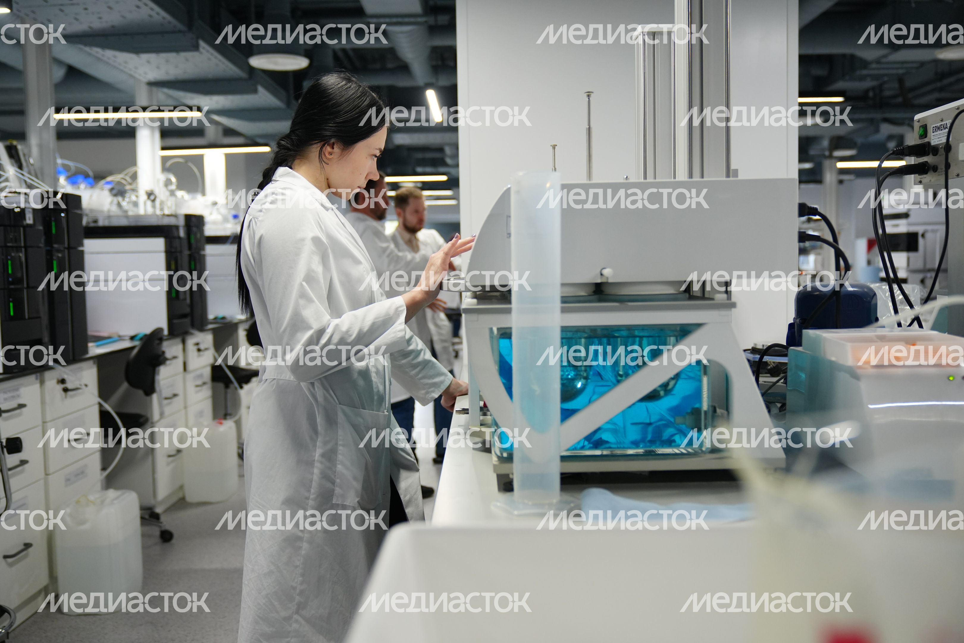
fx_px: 857
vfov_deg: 41.1
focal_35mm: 32
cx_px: 482
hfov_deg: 58.7
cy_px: 322
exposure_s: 1/640
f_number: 2.8
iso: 1250
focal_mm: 32
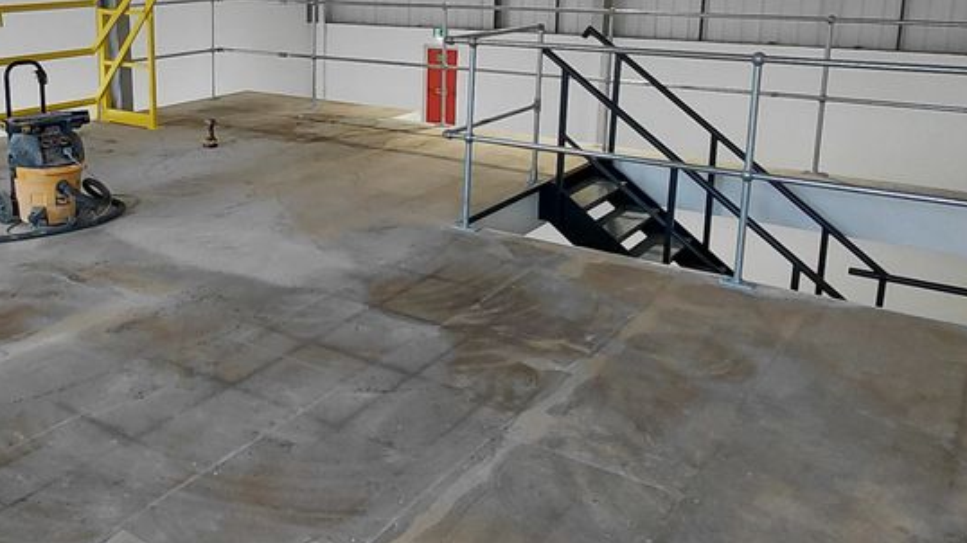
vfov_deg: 32.4
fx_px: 923
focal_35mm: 36
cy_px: 159
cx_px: 273
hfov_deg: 53.4
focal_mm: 1.64
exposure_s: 1/120
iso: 80
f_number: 2.2
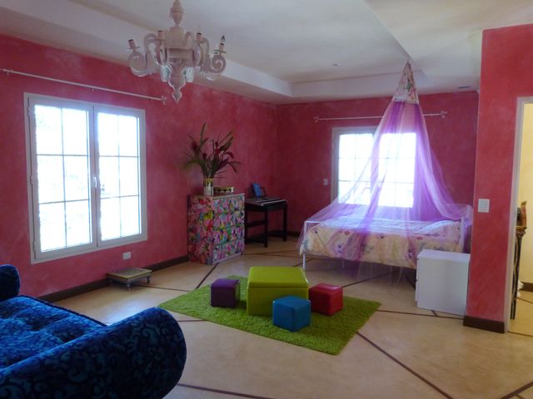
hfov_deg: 69.4
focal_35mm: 25
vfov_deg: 54.9
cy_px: 200
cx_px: 266
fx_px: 385
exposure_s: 1/60
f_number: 2.8
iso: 320
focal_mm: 4.5
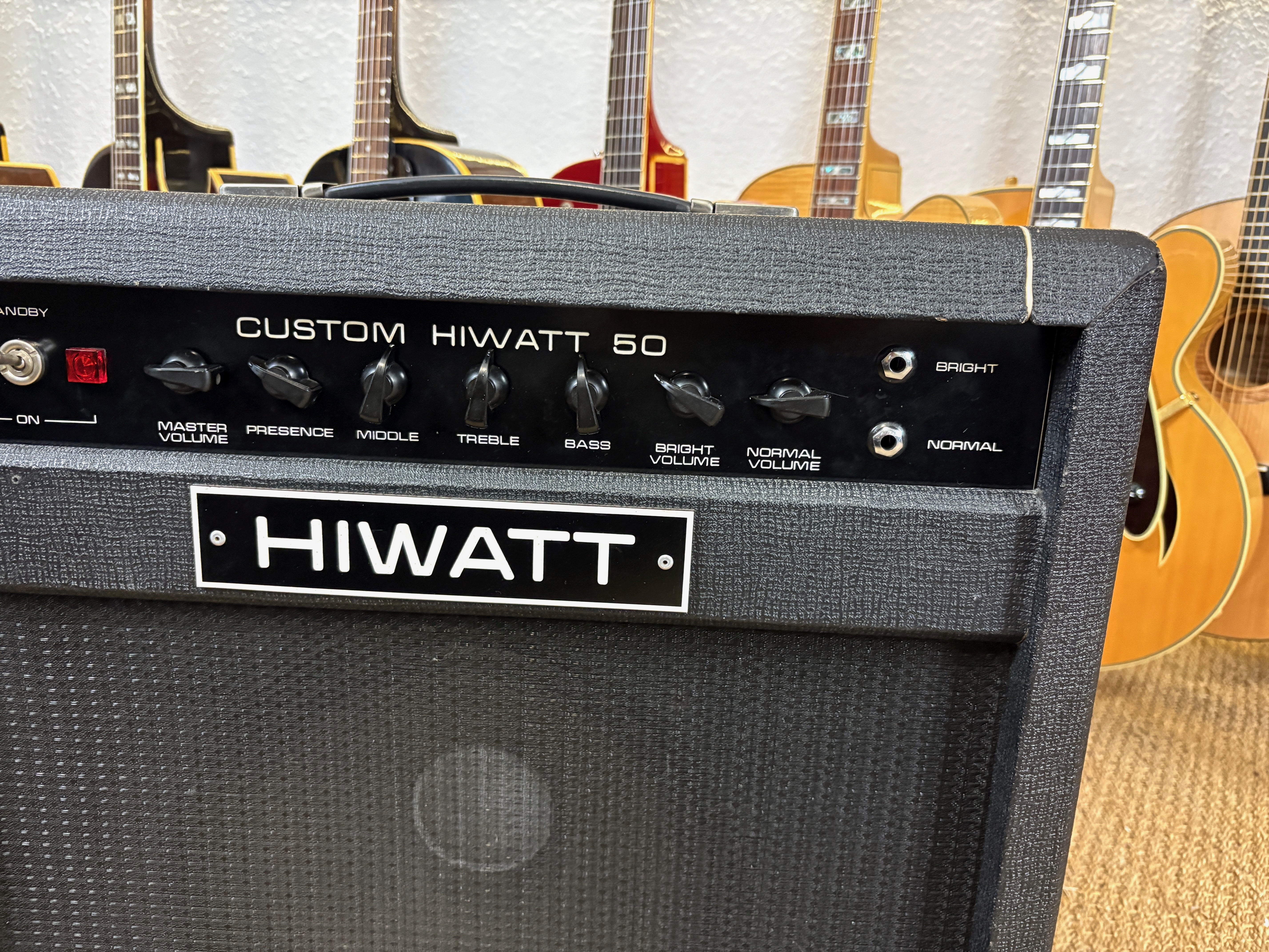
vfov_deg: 53.1
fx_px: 953
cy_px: 476
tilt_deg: -13.1
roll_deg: -1.7
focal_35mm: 26
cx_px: 634
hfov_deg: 67.3
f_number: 1.6
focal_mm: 5.96
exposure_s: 1/34
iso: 500
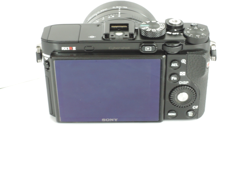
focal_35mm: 75
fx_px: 533
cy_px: 92
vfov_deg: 19.6
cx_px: 123
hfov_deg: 26.0
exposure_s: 1/6
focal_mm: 16
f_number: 7.3
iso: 800
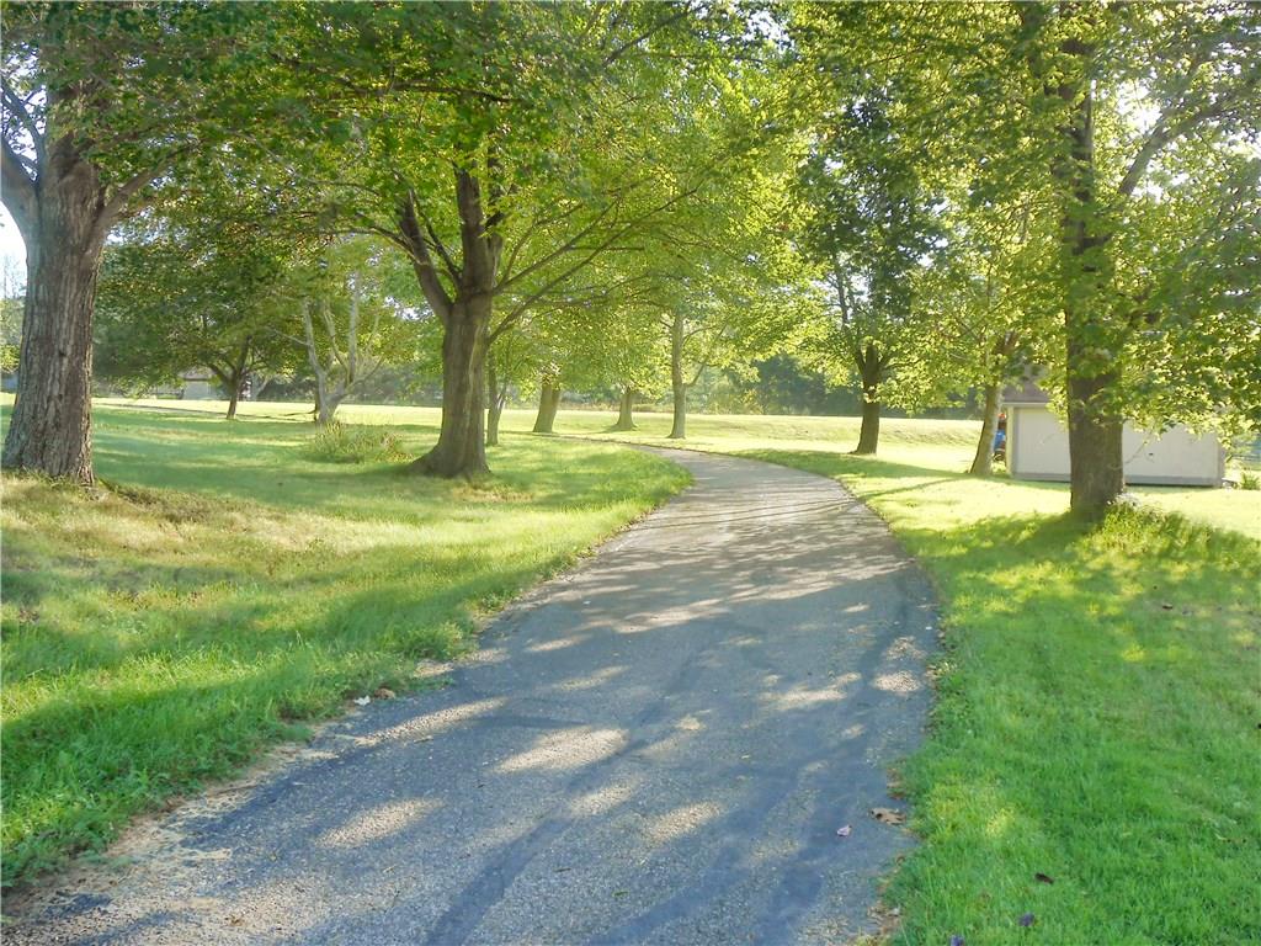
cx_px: 630
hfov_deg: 49.0
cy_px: 473
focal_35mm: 38
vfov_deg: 37.7
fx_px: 1384
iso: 80
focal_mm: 6.8
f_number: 4.2
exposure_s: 1/100
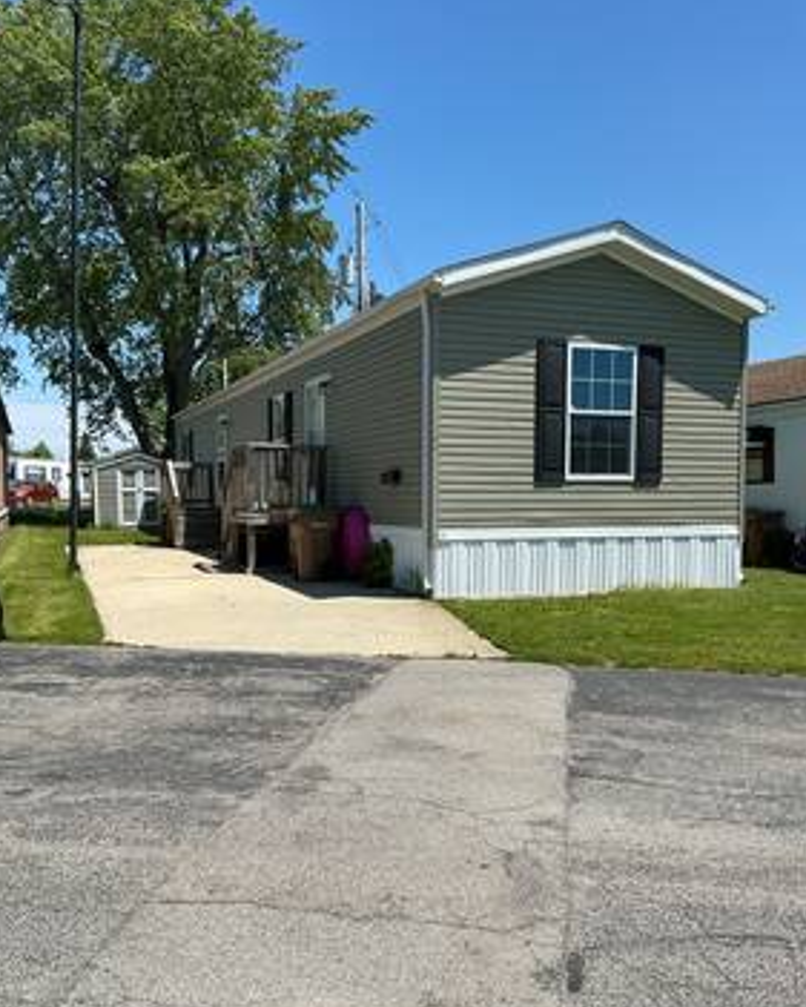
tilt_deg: -4.4
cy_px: 542
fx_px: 924
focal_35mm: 31
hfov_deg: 47.1
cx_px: 396
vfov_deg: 57.1
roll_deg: +0.2
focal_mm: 3
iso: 25
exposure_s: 1/2227
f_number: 1.8
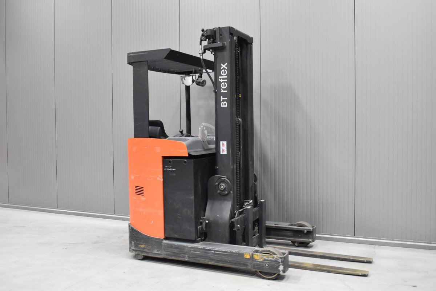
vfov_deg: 36.9
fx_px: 436
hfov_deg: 53.1
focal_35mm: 36
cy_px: 146
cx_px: 218
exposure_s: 1/30
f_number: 5
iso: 1600
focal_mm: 24
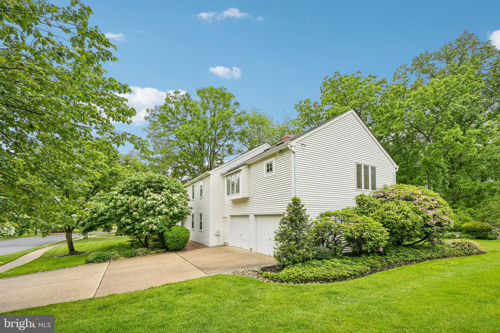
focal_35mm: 14
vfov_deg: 81.2
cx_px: 250
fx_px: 194
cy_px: 166
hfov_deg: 104.3
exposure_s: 1/40
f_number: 8
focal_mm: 14
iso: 100
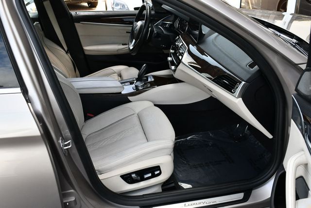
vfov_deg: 36.9
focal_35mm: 36
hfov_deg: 53.1
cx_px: 156
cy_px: 104
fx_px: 311
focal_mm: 18
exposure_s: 1/250
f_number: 5.6
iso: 320
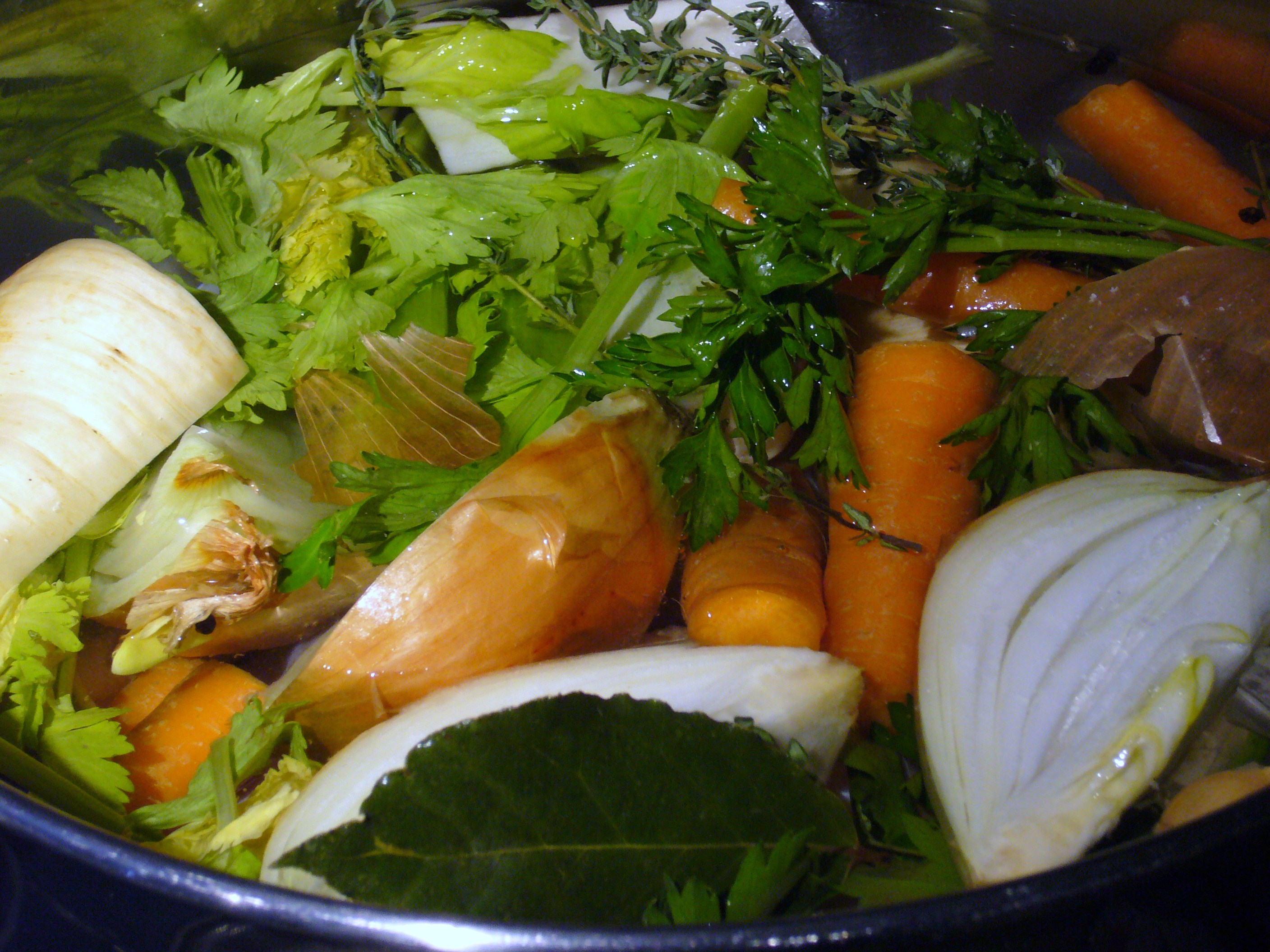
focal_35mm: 84
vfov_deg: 17.6
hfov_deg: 23.3
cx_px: 635
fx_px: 3082
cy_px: 476
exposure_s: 1/15
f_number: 4.4
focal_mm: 13.9
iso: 200
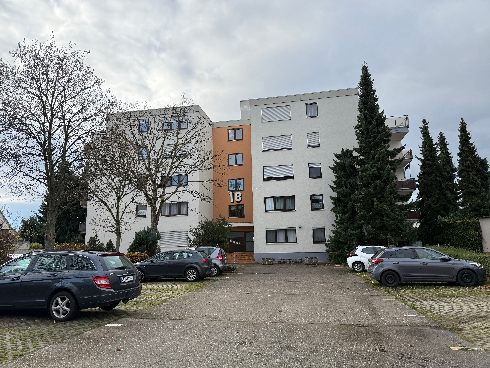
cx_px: 245
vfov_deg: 56.8
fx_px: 340
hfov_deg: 71.6
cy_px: 184
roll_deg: +1.2
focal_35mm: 24
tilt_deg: +9.8
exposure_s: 1/2232
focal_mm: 6.76
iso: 80
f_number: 1.78
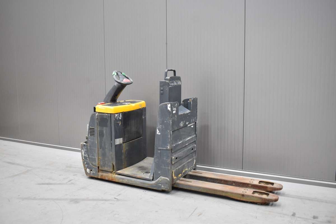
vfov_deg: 40.0
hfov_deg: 57.2
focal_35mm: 33
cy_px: 112
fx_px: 308
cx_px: 168
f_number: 4
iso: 1600
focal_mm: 22
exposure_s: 1/50
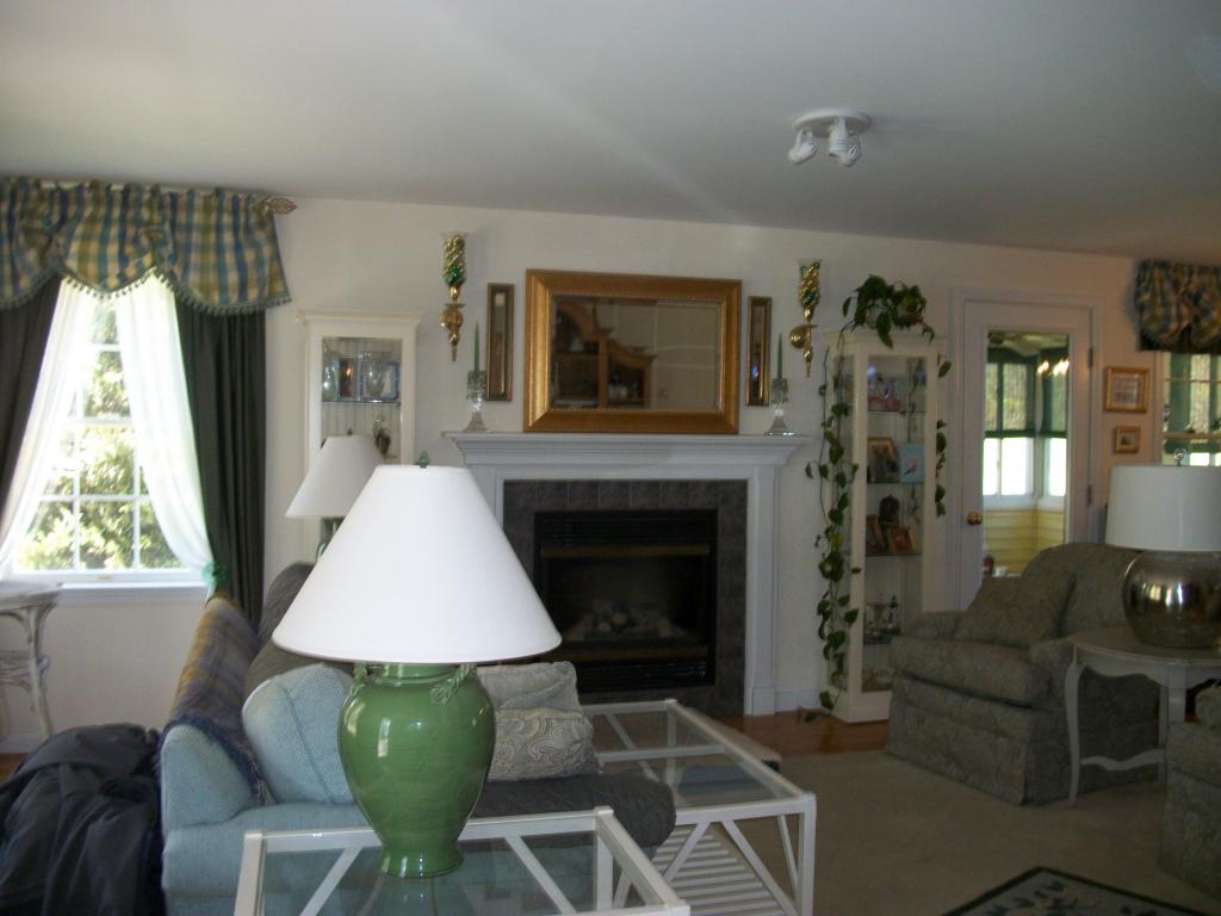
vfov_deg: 44.2
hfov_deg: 56.8
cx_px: 610
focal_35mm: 32
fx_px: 1129
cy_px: 458
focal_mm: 5.7
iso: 160
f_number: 2.9
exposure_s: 1/60
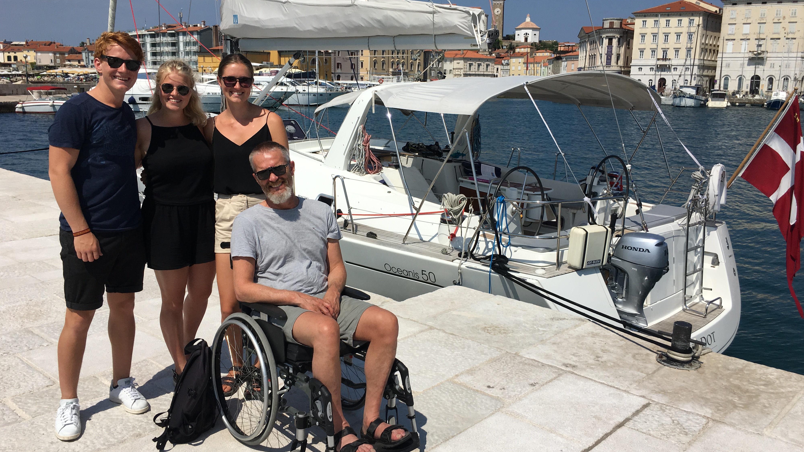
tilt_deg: -9.6
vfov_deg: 36.7
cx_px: 400
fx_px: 682
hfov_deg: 61.0
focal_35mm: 32
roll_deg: -1.0
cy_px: 222
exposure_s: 1/3846
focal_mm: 4.15
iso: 25
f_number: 2.2
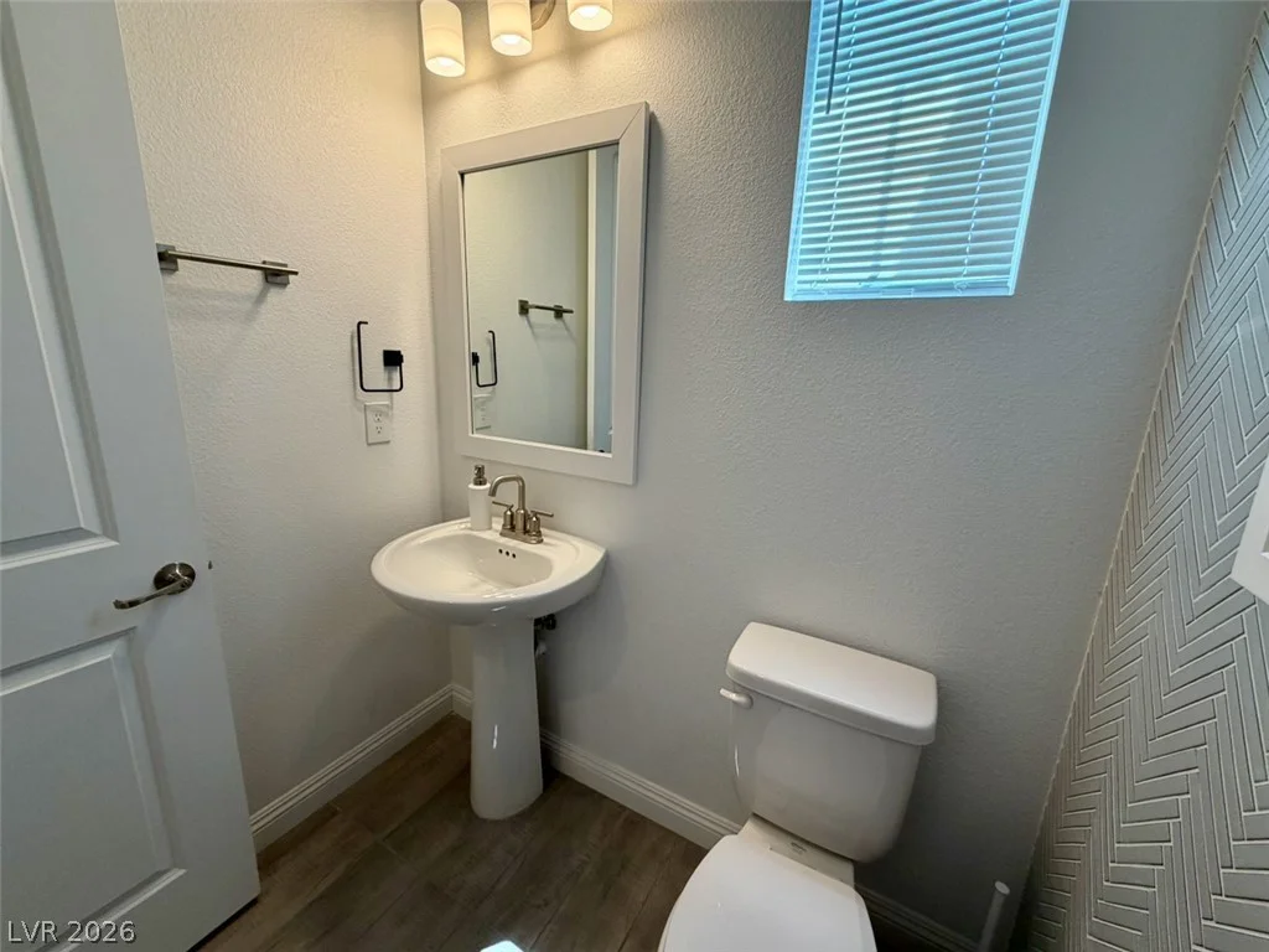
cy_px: 476
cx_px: 634
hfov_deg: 102.1
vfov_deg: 85.7
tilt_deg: -14.2
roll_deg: -1.3
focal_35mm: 14
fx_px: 513
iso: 125
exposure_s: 1/120
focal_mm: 2.22
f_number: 2.2
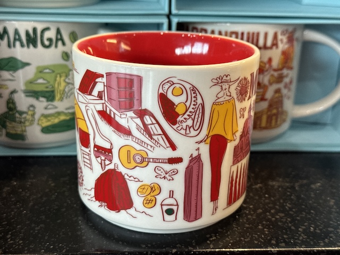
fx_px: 471
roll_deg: -2.2
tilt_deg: -20.2
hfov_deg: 39.7
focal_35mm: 48
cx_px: 170
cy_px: 128
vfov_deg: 30.3
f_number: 1.78
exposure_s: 1/60
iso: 200
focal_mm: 6.76
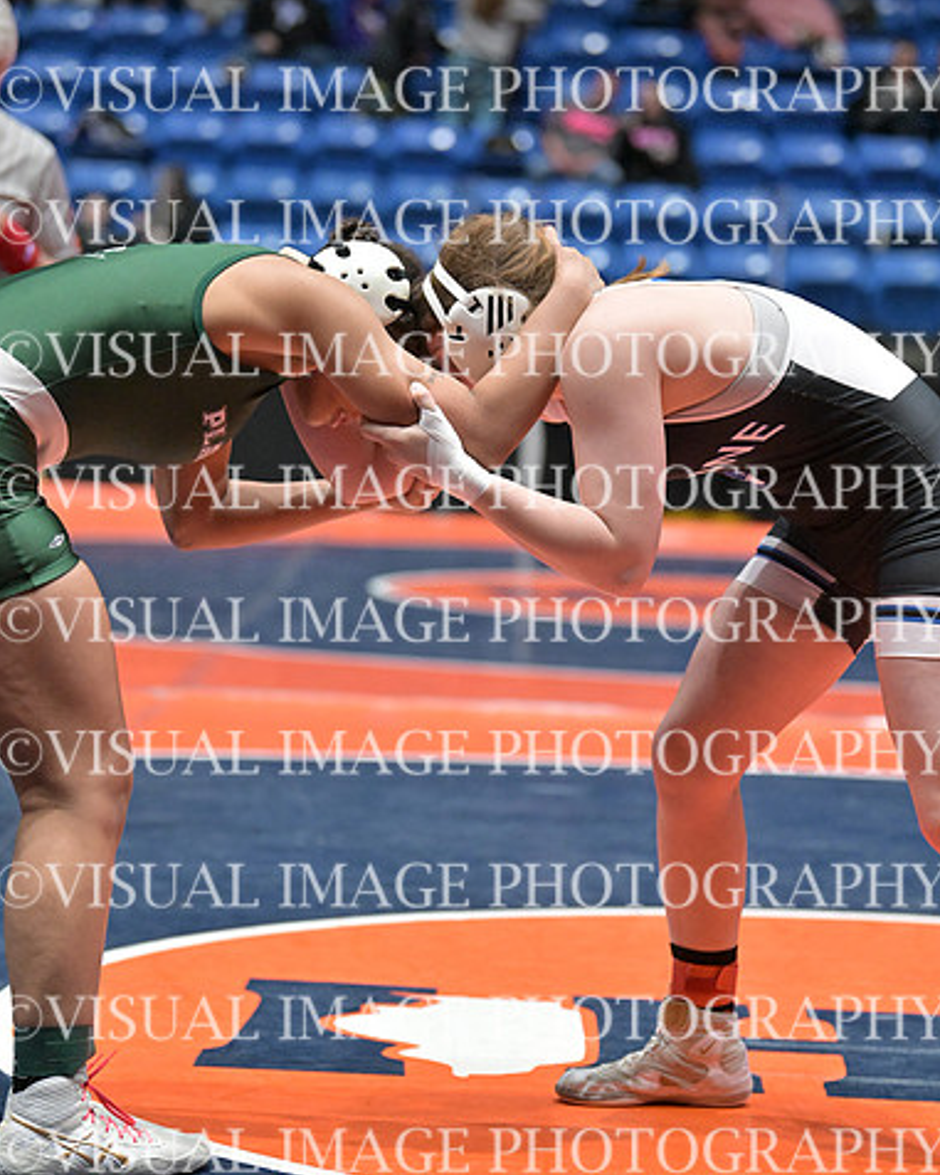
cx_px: 472
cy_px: 686
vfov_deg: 16.0
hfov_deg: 12.9
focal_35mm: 120
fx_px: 4172
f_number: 2.8
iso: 6400
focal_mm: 105
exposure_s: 1/800
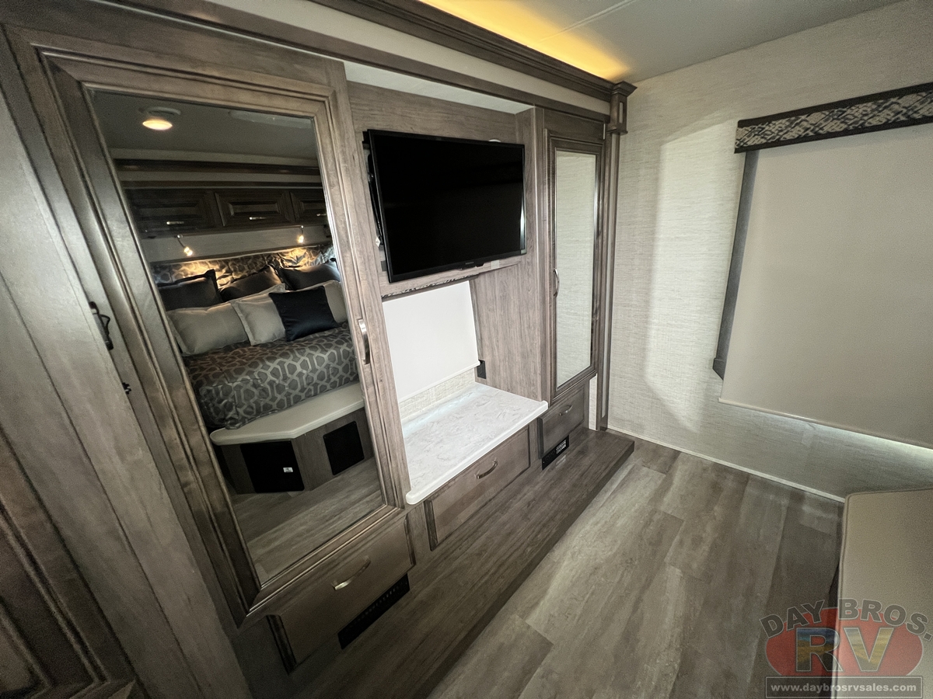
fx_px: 350
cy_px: 350
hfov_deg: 106.2
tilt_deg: -18.1
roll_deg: +4.4
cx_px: 466
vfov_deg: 89.9
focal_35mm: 13
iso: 250
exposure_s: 1/92
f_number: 1.8
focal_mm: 1.57
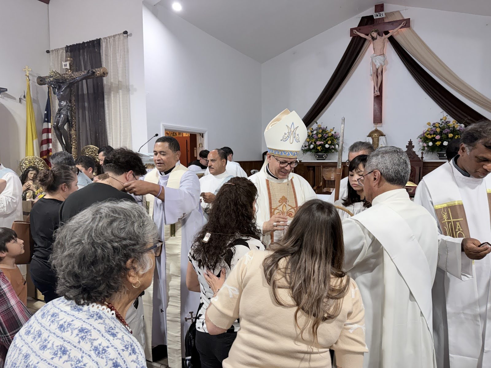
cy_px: 184
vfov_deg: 56.8
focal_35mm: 24
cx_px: 246
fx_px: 340
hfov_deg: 71.6
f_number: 1.78
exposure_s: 1/120
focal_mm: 6.76
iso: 160
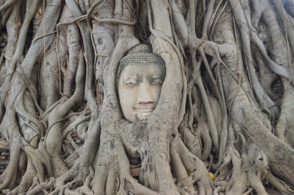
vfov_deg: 31.8
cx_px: 147
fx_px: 343
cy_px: 98
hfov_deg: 46.4
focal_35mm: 42
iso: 800
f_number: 4.5
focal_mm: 28
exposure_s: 1/50
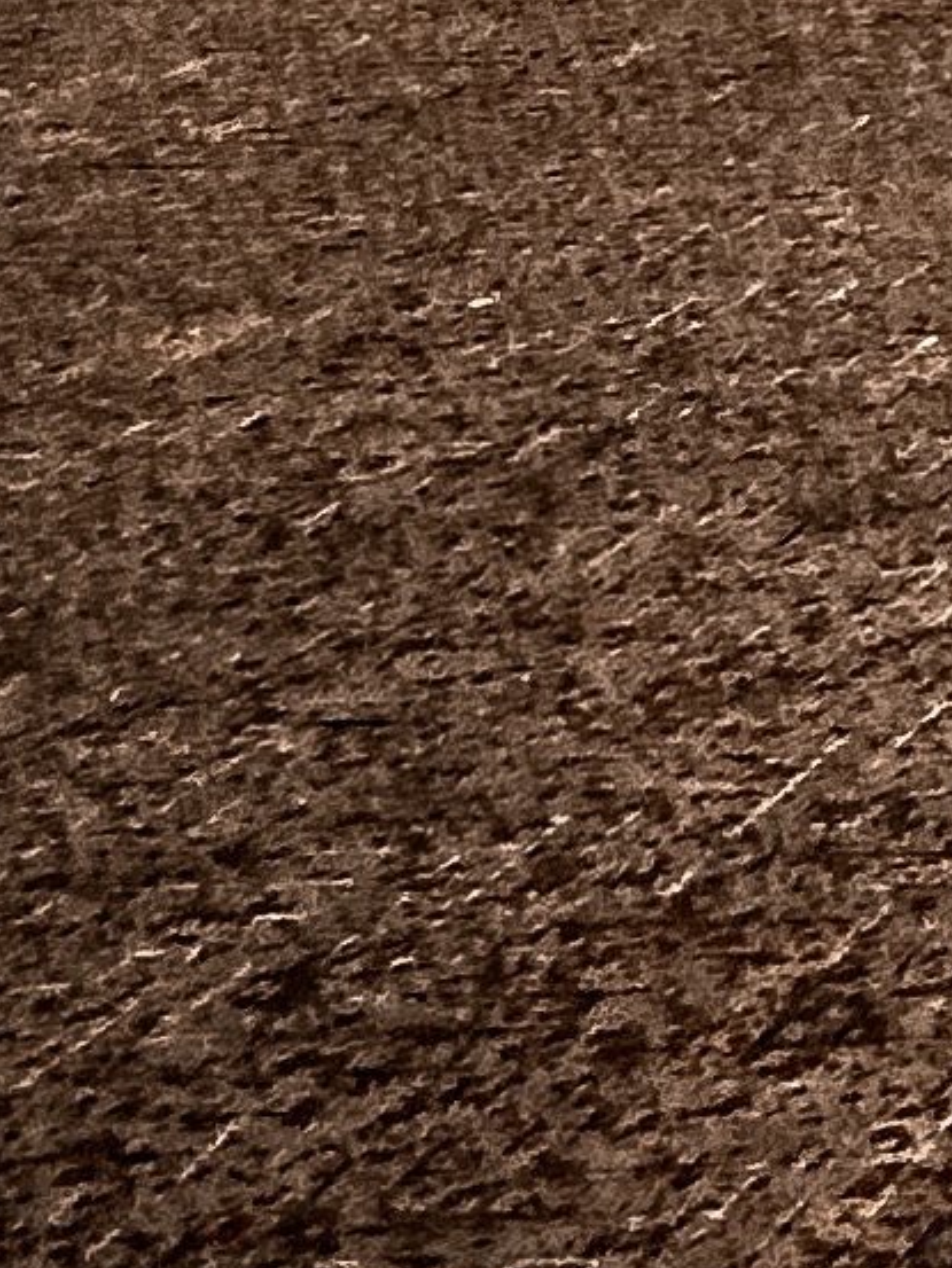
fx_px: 3739
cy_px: -2043
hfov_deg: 9.9
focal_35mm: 102
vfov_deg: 12.9
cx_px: 3051
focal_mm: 2.22
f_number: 2.2
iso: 40
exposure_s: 1/100
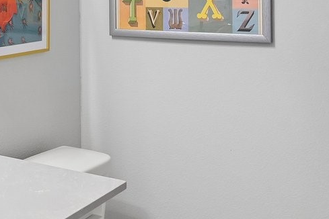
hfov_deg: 28.9
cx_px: 36
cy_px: -21
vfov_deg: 19.5
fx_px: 612
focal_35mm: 67
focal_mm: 16
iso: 400
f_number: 8
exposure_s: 1/15
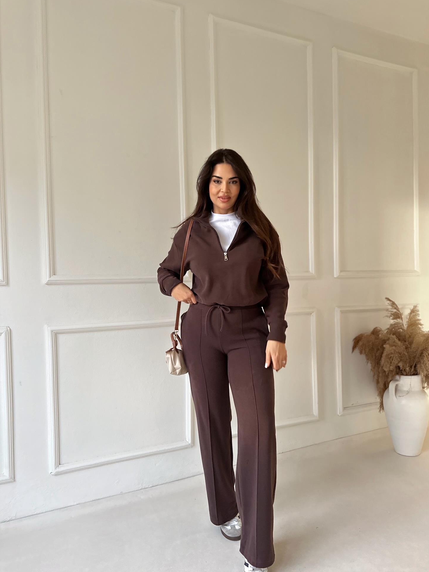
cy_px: 284
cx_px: 222
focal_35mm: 25
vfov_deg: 69.4
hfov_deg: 54.9
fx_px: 413
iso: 500
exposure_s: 1/60
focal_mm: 6.86
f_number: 1.78
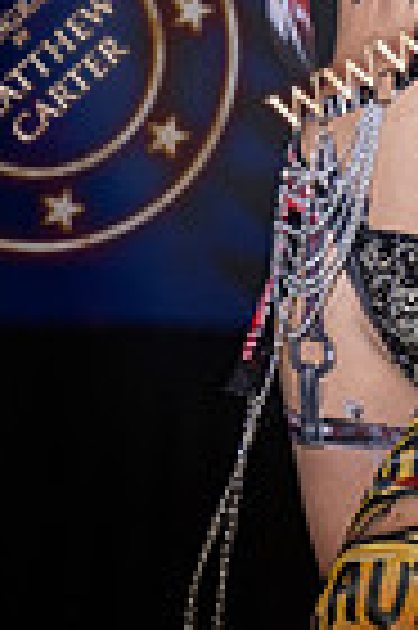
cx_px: 476
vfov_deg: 3.2
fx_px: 11261
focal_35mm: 645
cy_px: -50
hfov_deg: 2.1
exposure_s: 1/320
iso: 1250
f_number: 2.8
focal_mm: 200
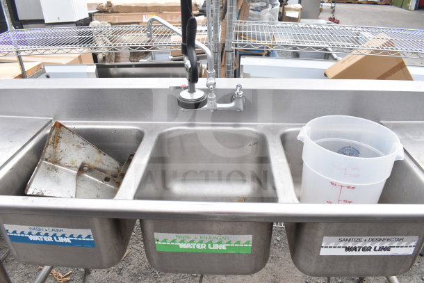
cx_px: 212
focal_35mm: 27
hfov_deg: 67.4
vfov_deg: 48.0
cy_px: 142
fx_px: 318
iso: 200
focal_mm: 18
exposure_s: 1/160
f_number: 6.3
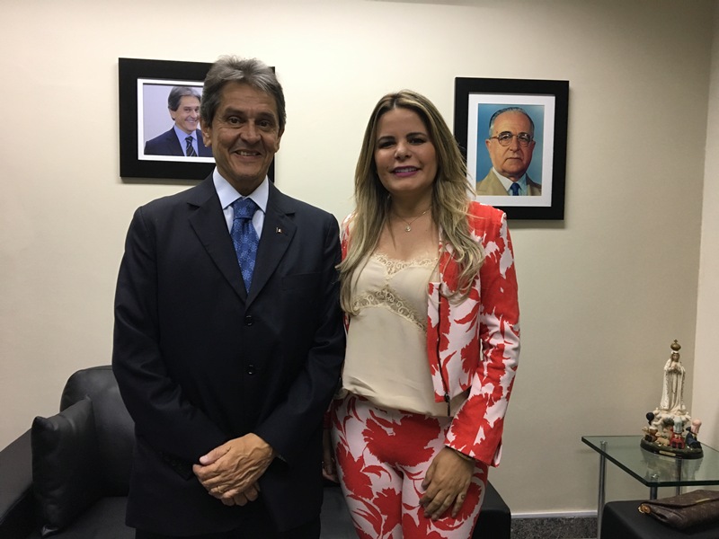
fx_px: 602
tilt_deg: -2.8
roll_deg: -1.9
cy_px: 270
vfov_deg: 48.2
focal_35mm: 29
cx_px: 360
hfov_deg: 61.7
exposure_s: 1/30
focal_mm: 4.15
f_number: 2.2
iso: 100
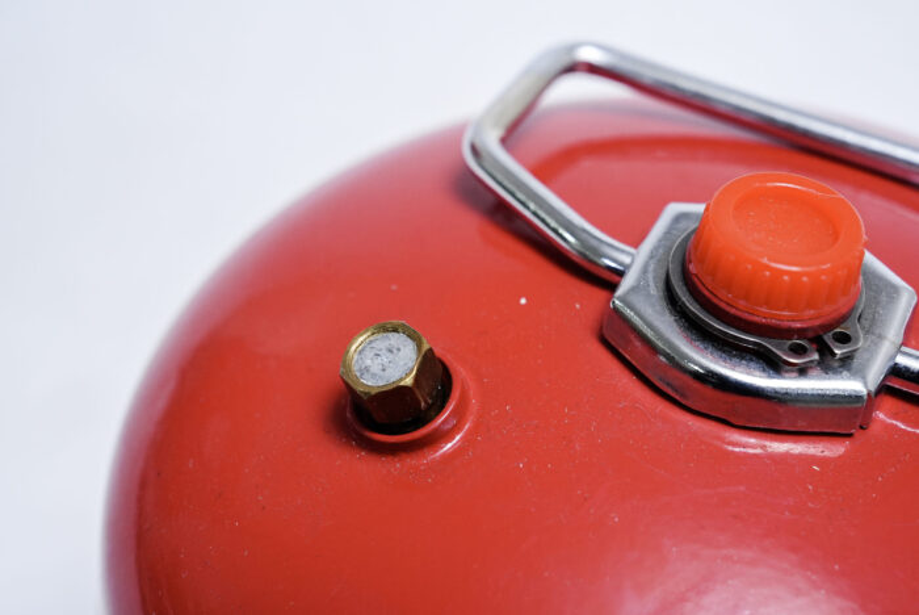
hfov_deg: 28.8
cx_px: 460
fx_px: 1788
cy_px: 308
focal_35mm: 70
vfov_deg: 19.5
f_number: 9
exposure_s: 1/200
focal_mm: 70
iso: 3200
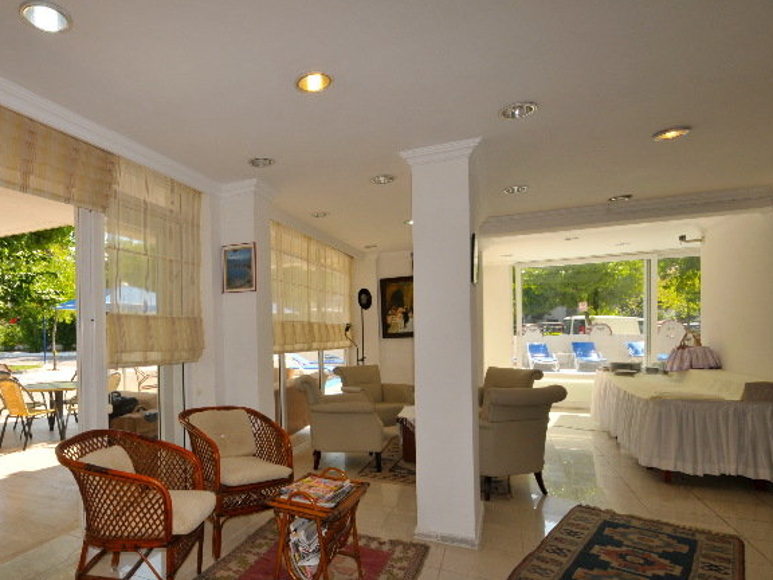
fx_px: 447
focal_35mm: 20
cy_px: 328
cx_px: 242
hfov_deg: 78.4
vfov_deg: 65.7
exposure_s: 1/60
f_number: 11
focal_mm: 10
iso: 200
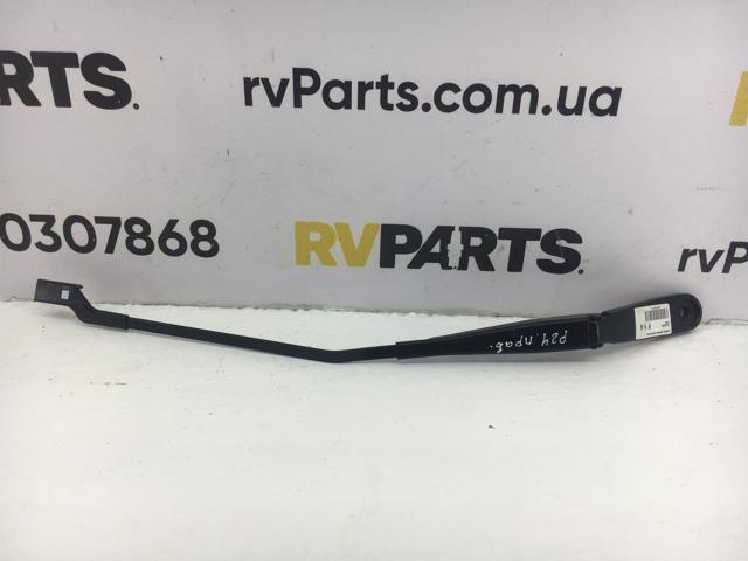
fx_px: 627
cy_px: 280
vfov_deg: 48.2
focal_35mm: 29
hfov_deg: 61.7
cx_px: 374
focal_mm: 4.15
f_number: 2.2
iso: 32
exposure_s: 1/100
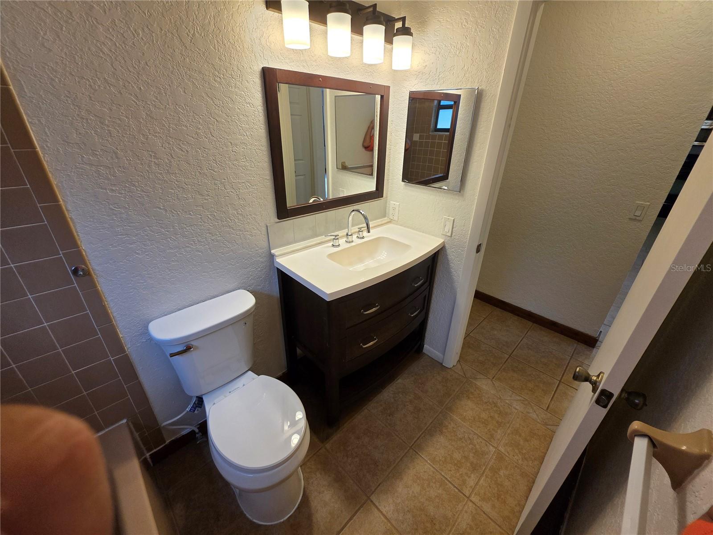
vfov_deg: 89.9
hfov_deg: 106.2
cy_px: 268
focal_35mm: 13
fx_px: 268
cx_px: 356
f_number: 1.9
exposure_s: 1/120
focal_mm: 2.2
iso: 80
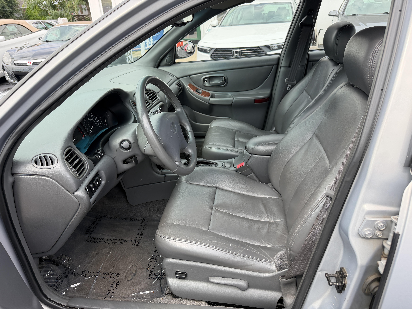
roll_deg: +3.5
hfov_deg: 71.6
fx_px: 286
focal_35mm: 24
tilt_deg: -24.3
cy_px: 154
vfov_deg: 56.8
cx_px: 206
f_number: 1.78
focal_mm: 6.76
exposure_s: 1/888
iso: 100
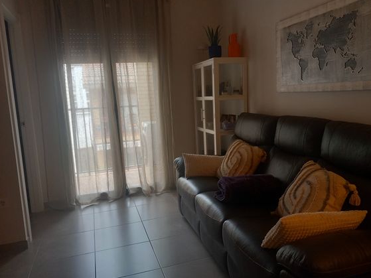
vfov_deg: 48.2
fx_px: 311
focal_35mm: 29
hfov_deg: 61.6
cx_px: 194
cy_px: 135
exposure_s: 1/50
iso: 100
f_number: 1.8
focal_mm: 4
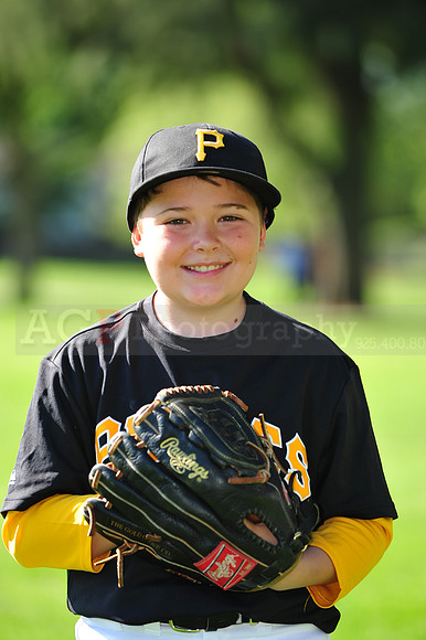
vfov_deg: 10.3
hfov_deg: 6.9
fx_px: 3554
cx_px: 213
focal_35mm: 200
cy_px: 320
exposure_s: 1/400
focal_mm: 200
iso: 200
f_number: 5
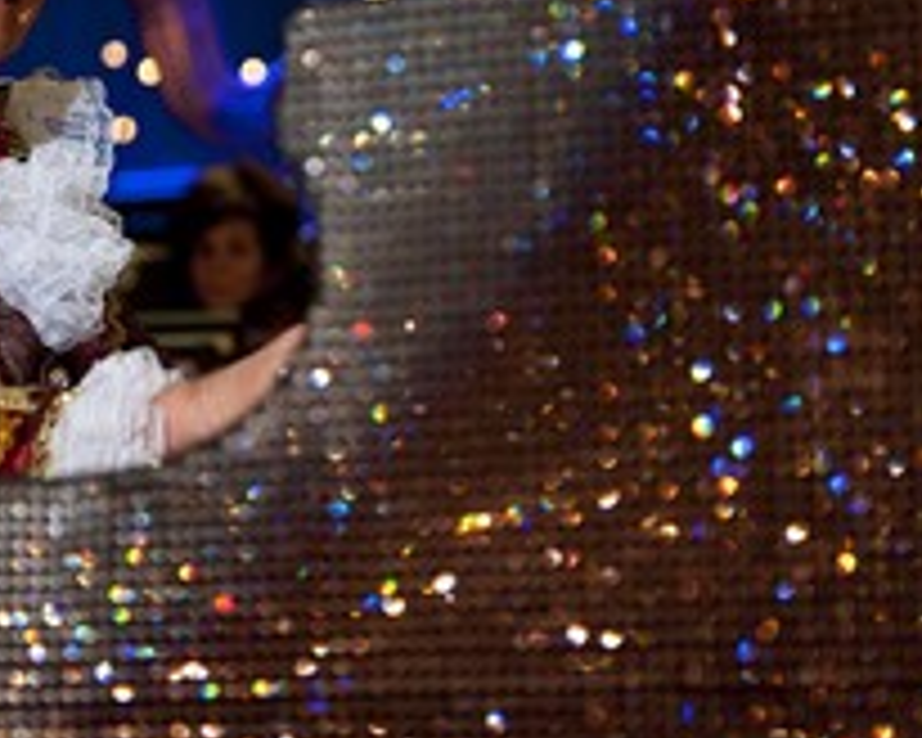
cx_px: 333
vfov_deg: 12.0
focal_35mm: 128
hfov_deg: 15.0
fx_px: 3493
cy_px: 212
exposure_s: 1/125
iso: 800
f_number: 2.8
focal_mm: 70
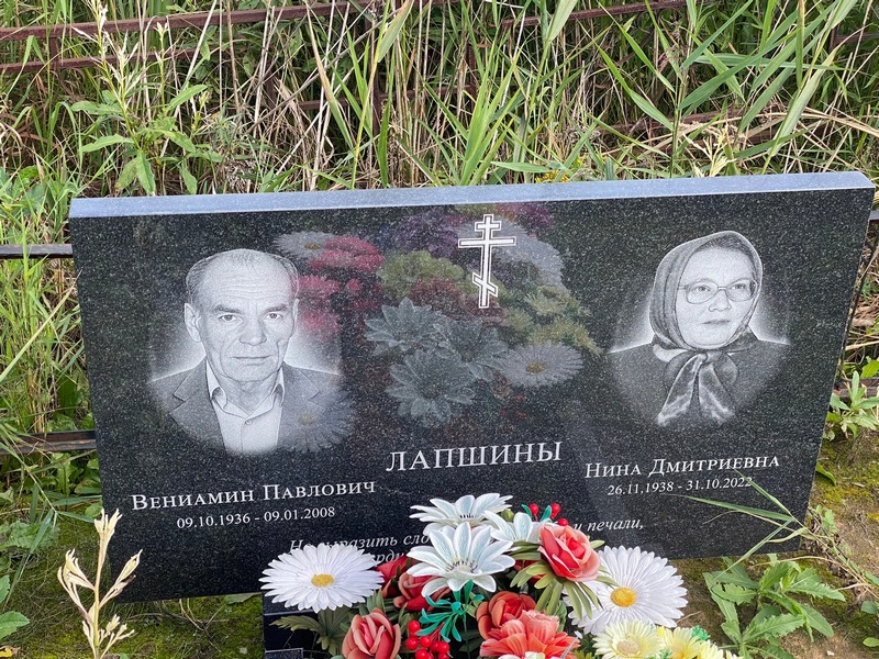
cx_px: 440
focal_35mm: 52
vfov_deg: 28.0
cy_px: 330
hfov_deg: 36.8
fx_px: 1320
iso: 20
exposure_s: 1/235
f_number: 2
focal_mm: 6
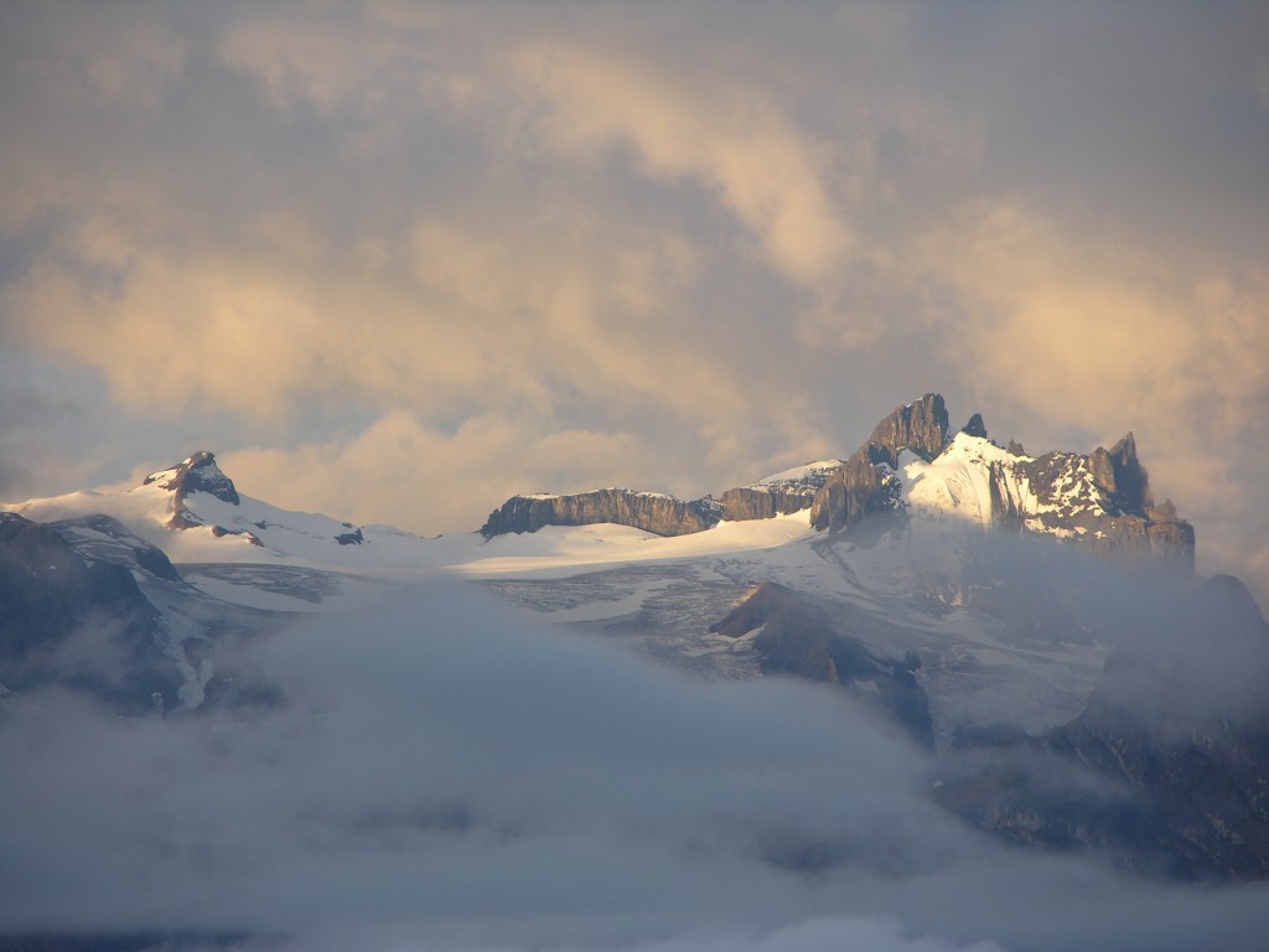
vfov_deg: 5.3
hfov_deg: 7.1
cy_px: 476
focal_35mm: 280
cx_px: 634
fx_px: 10265
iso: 50
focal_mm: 71.2
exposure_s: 1/84
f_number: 4.2
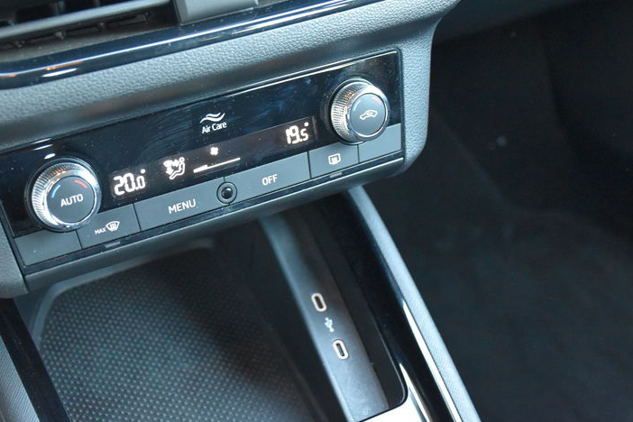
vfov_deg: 23.4
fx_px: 1015
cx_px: 254
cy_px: 155
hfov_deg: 34.5
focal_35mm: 58
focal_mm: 27
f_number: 4
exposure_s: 1/60
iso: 4000
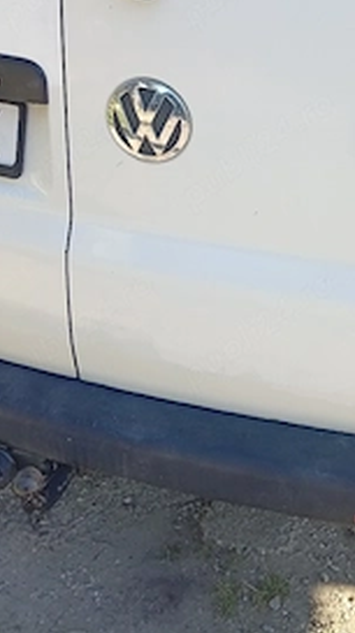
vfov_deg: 46.1
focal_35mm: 43
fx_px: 722
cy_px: 176
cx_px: 304
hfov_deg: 26.9
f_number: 1.8
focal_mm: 3.84
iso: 50
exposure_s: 1/204
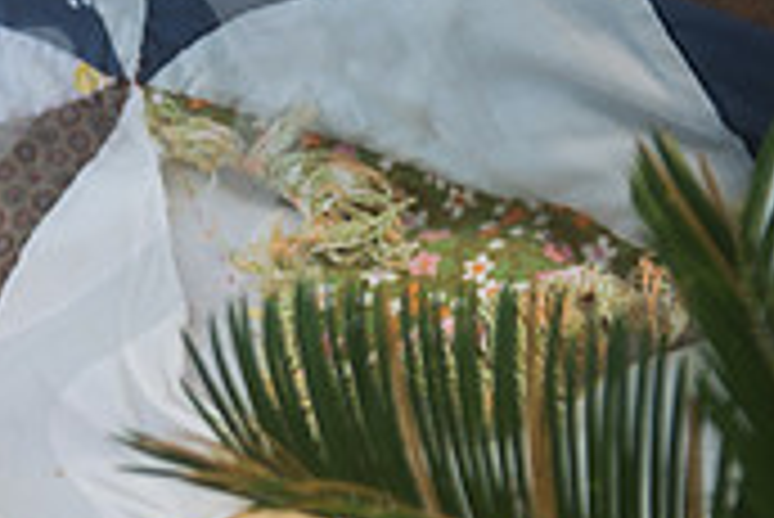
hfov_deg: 9.9
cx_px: -392
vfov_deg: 6.8
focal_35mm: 202
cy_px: 448
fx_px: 4347
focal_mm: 60
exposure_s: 1/125
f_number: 2.8
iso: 50
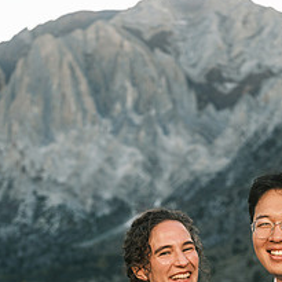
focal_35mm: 99
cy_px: 290
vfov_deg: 17.1
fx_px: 912
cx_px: 171
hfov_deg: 17.6
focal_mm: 64
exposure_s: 1/125
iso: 400
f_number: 4.5
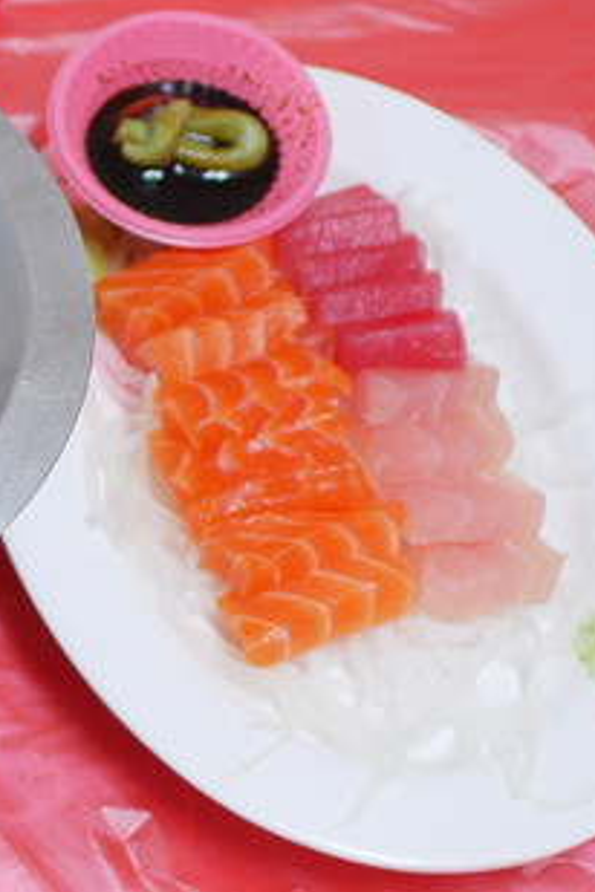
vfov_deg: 20.0
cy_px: 727
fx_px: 2504
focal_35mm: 101
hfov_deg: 12.0
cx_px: -621
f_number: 1.7
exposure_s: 1/60
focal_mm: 15
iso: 250
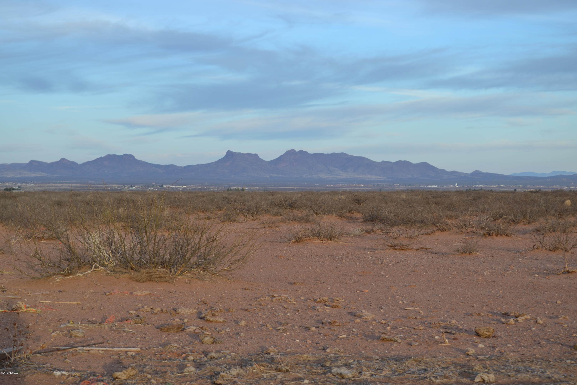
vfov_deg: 16.6
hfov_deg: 24.6
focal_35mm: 82
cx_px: 288
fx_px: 1322
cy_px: 192
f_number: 5.6
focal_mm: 55
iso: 100
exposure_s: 1/125
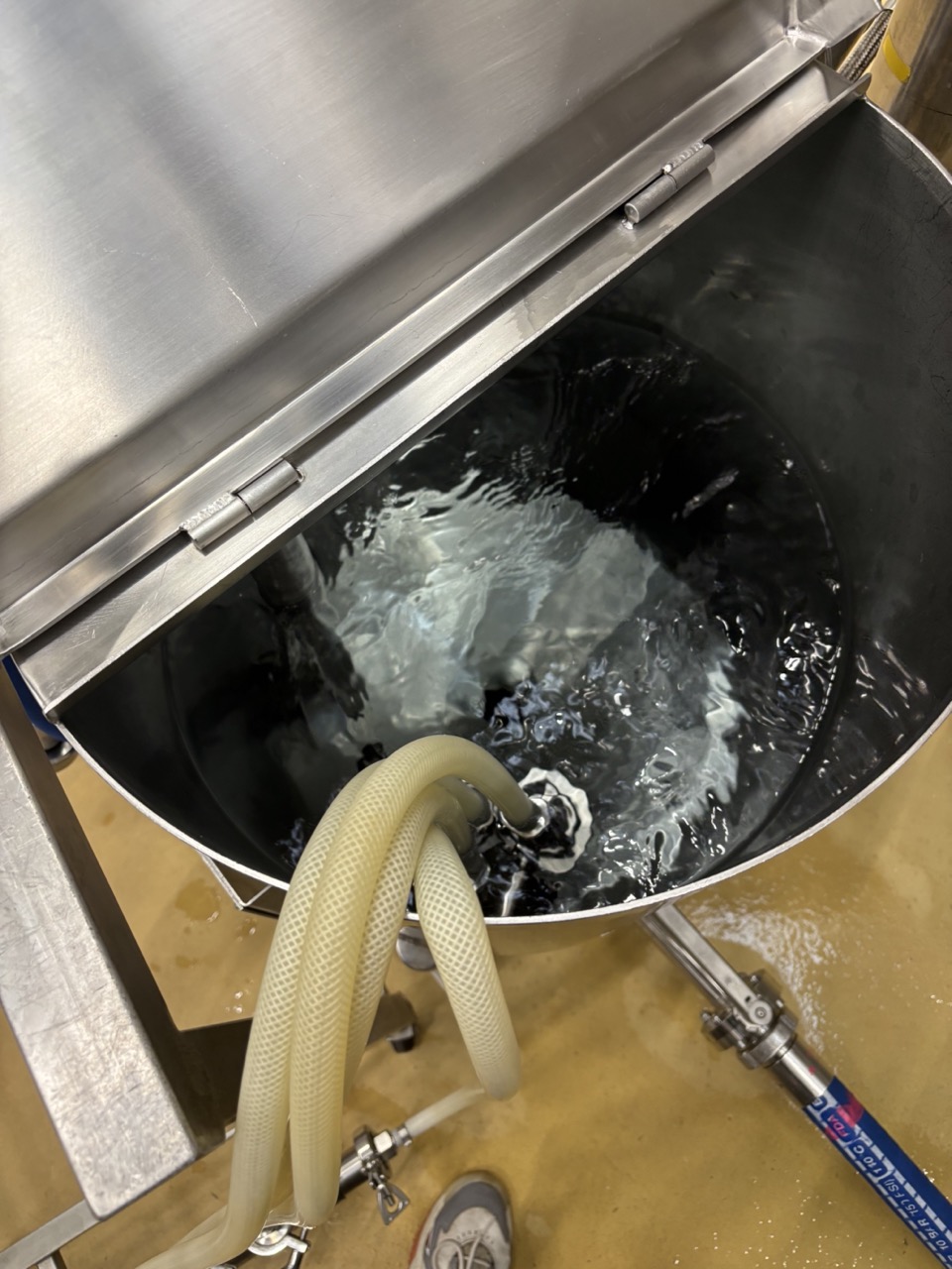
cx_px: 476
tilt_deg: -69.5
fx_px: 953
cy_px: 634
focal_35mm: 26
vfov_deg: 67.3
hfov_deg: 53.1
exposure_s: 1/71
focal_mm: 5.96
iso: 125
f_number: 1.6
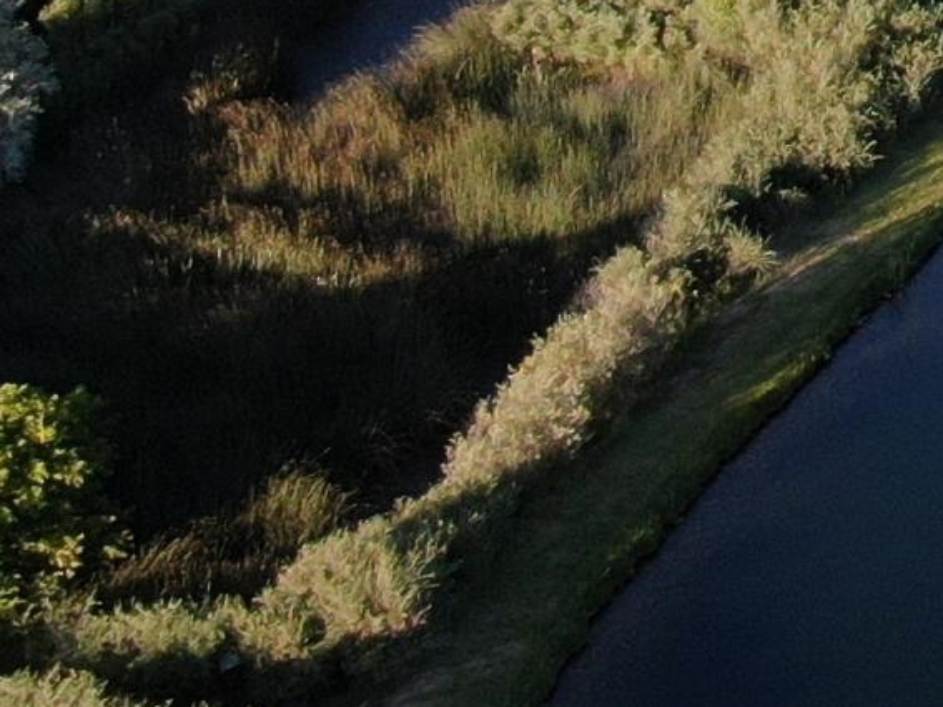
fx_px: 3459
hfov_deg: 13.1
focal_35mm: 127
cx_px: 1989
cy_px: -729
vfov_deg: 10.6
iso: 100
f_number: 2.8
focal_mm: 4.39
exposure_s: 1/400
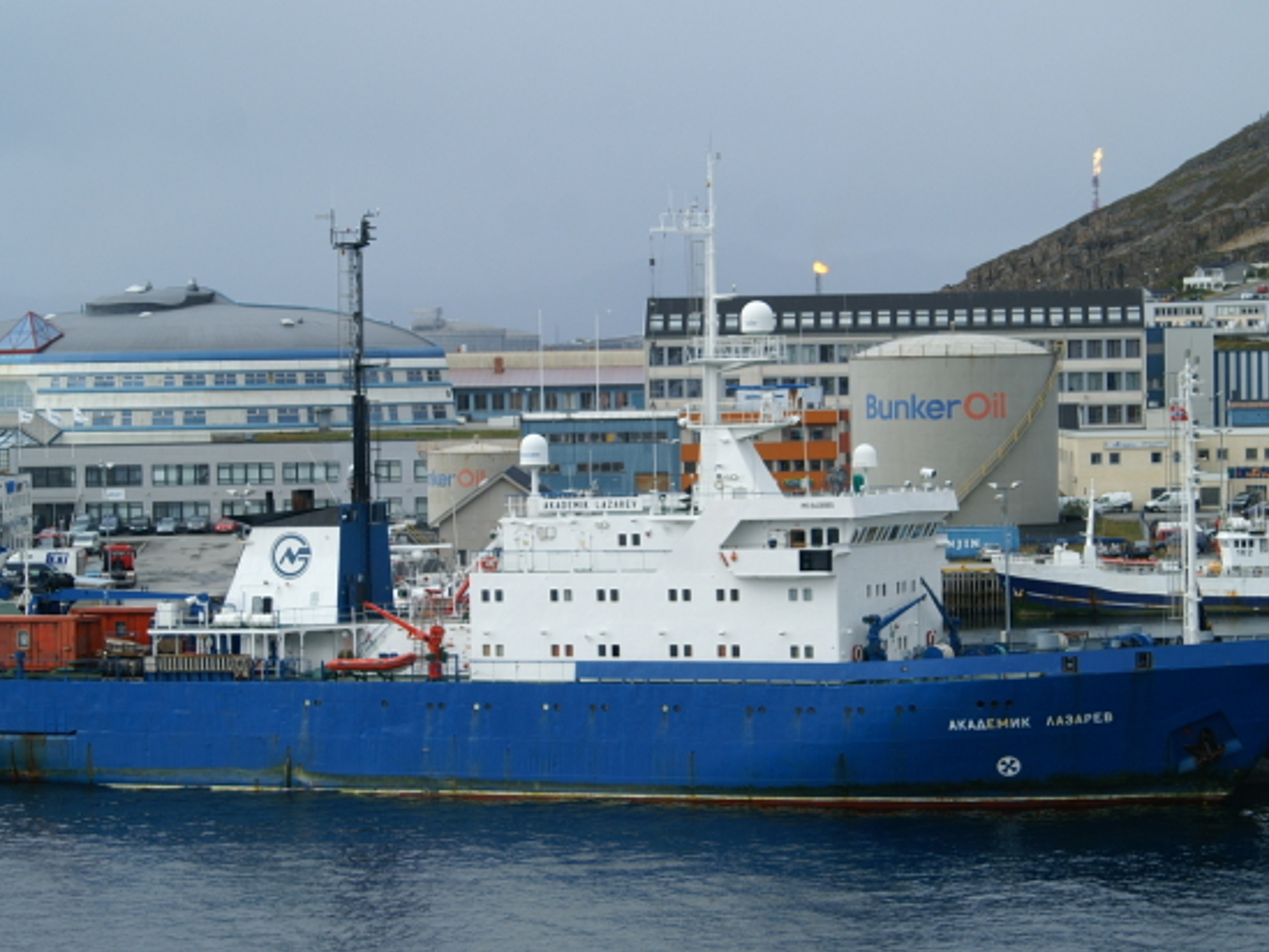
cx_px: 587
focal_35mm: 126
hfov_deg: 15.6
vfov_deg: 11.8
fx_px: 4620
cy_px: 494
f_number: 7.1
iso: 100
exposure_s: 1/160
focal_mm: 60
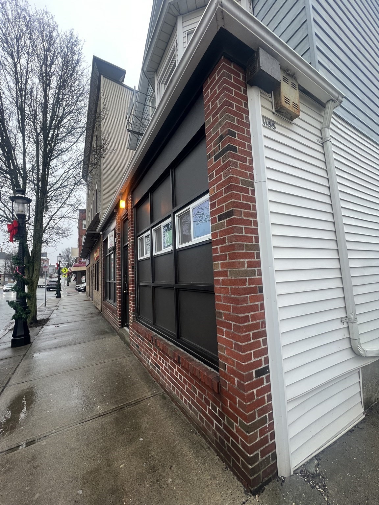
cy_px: 252
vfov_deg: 106.2
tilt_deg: +7.3
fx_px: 190
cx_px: 190
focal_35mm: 13
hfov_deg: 89.9
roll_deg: +2.6
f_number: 1.8
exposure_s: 1/120
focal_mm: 1.57
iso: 80
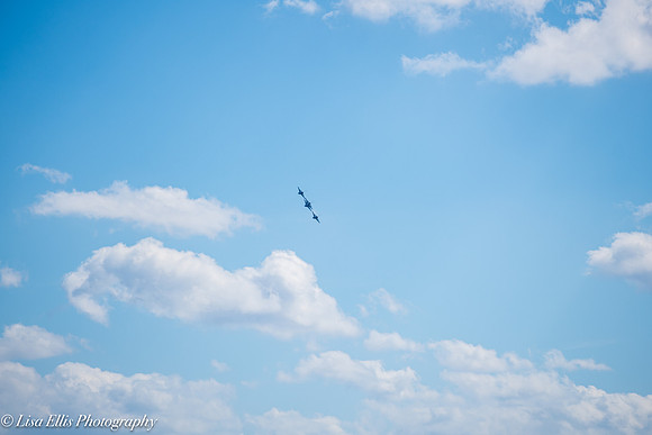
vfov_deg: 5.7
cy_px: 218
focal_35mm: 240
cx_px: 326
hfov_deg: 8.6
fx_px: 4347
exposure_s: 1/1600
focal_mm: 200
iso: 100
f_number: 5
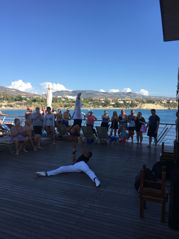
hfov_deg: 48.2
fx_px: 200
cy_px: 120
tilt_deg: -2.9
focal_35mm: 29
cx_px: 90
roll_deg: +0.0
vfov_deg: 61.7
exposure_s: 1/1183
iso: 25
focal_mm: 4.15
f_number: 2.2
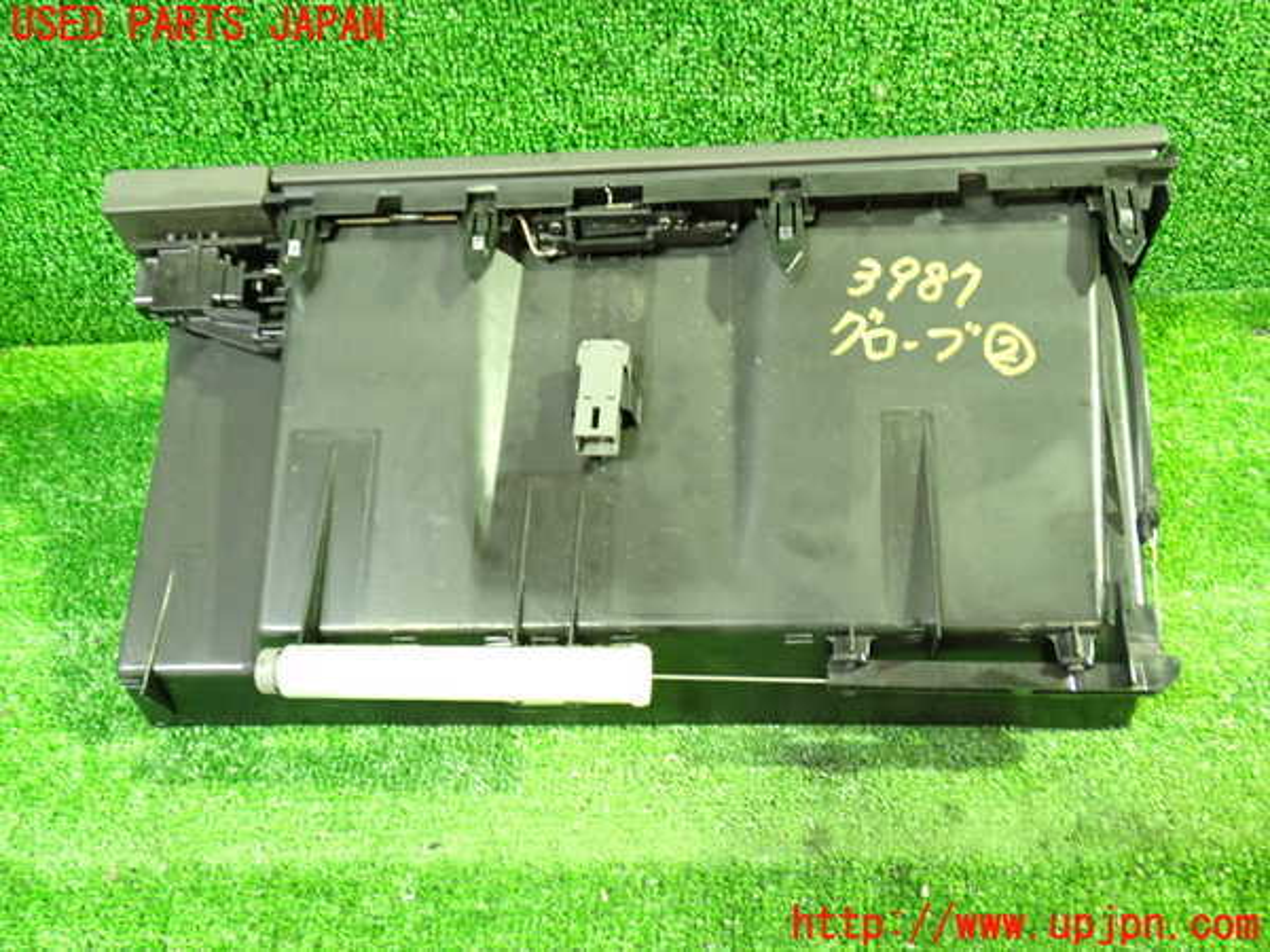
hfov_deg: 56.8
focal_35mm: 32
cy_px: 476
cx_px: 635
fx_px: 1174
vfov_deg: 44.2
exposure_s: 1/10
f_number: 2.4
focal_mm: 5.79
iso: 800
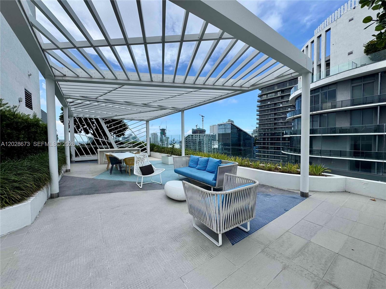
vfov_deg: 85.7
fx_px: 156
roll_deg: +0.7
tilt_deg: -1.7
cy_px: 144
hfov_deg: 102.1
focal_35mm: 14
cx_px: 193
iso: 50
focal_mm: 2.22
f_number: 2.2
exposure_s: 1/1160
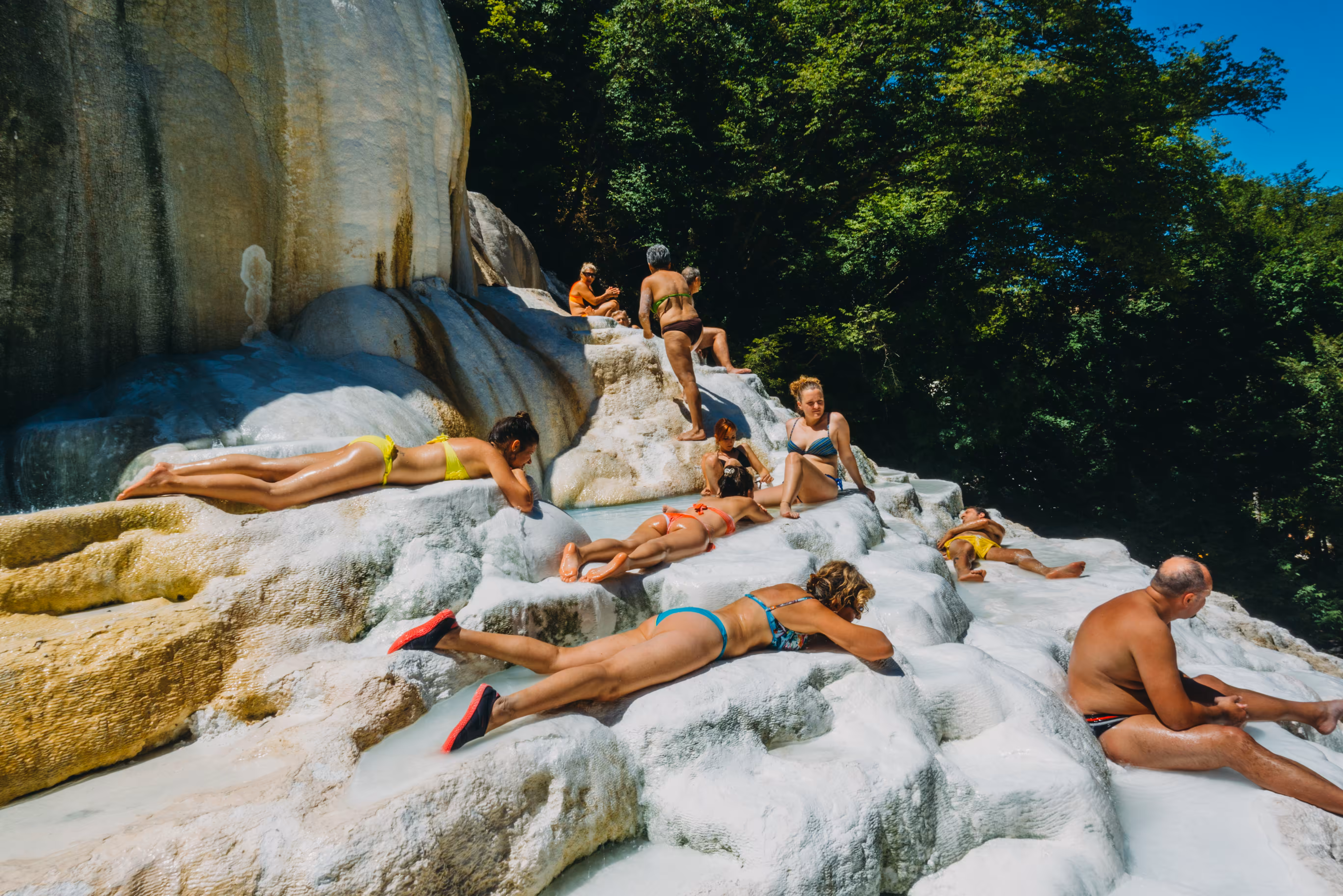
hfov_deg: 73.7
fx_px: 895
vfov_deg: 53.1
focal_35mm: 24
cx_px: 672
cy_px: 448
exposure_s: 1/250
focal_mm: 8.8
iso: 125
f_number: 11
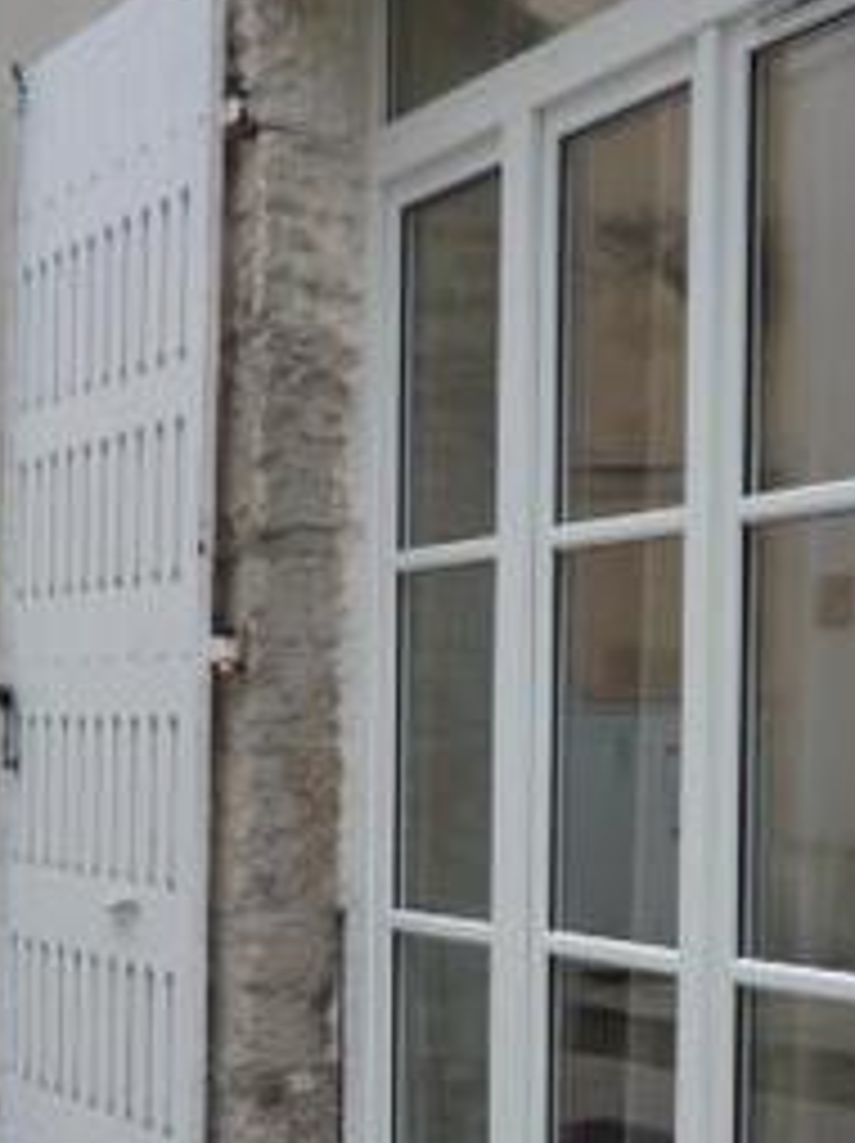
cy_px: 882
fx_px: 2342
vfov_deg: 27.0
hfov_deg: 20.5
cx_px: 670
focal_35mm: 71
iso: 100
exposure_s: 1/40
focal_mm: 5.2
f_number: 3.3
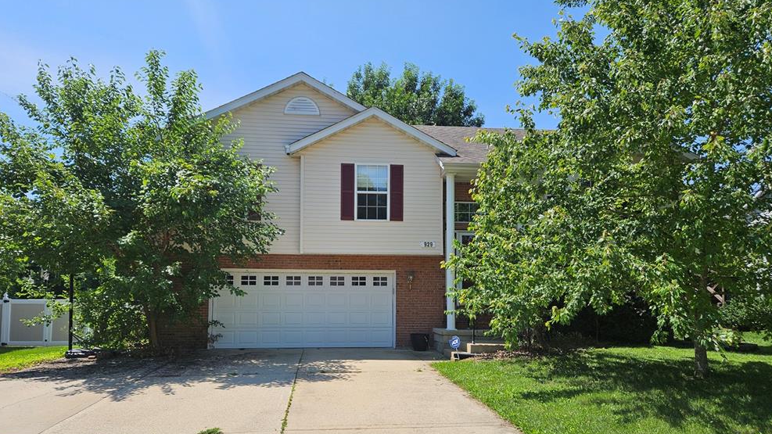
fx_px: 532
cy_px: 278
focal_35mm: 26
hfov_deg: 71.9
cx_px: 382
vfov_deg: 43.9
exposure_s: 1/2410
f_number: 1.8
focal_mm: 5.4
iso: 25
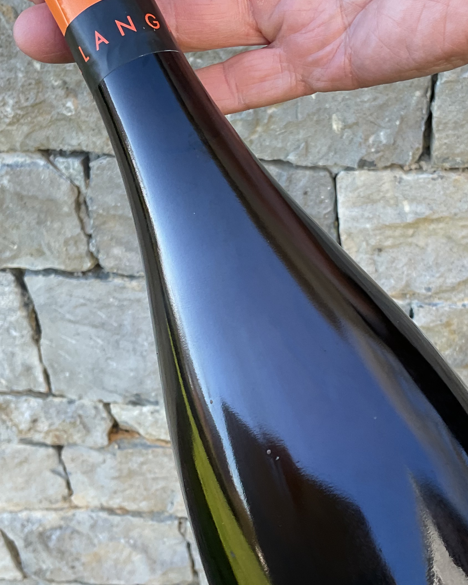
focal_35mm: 54
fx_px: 935
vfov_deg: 34.6
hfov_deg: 28.0
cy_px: 367
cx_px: 290
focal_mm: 3
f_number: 1.8
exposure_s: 1/120
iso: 25
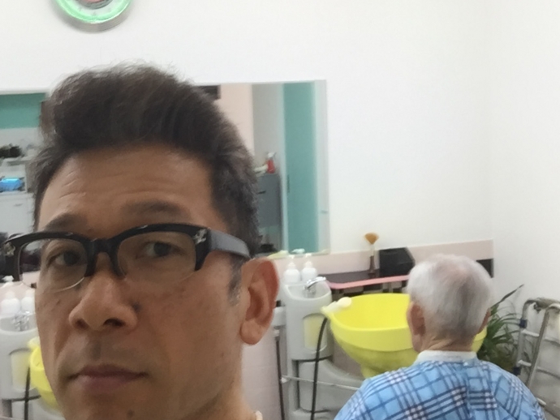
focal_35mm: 46
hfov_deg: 41.2
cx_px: 255
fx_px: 744
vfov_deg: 31.5
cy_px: 174
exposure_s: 1/30
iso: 50
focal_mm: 2.65
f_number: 2.2
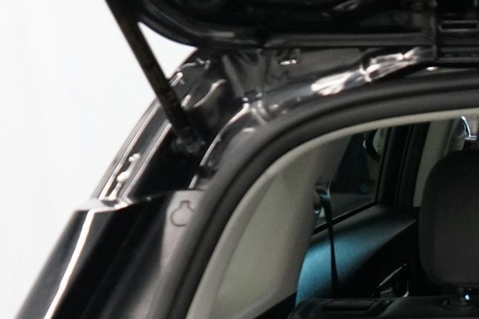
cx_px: 761
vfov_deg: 12.4
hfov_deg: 17.0
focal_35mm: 106
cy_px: 451
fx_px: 1410
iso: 2500
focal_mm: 29
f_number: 3.5
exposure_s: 1/160
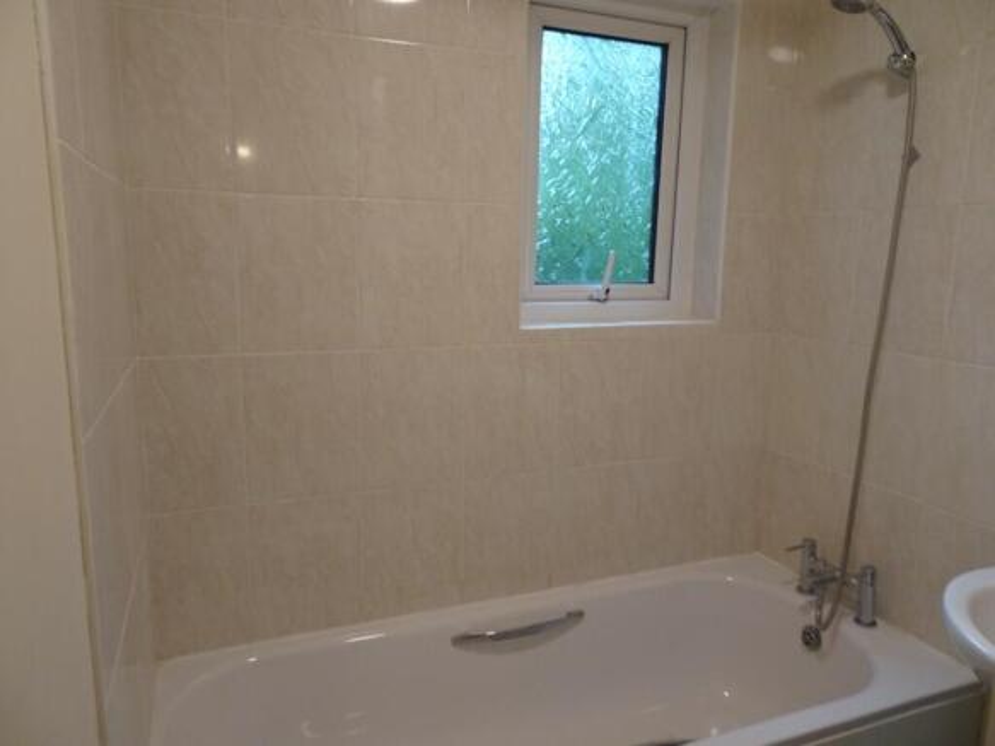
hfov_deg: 71.6
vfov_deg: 56.8
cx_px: 498
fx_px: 690
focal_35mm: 24
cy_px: 373
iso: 100
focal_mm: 4.1
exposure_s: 1/30
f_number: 3.5
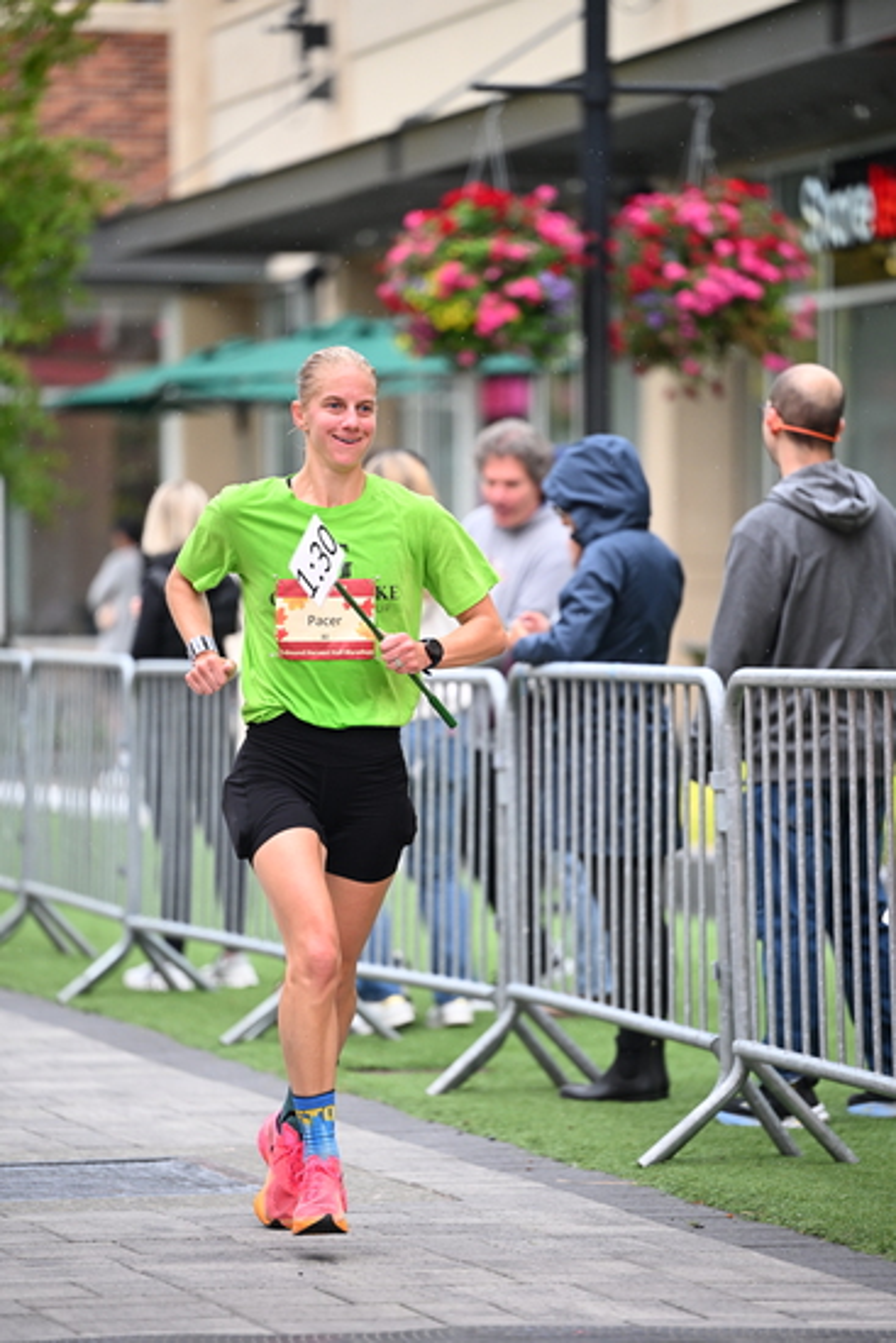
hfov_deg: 7.9
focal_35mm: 175
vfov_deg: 11.7
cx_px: 448
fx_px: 6529
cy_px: 672
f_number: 2.8
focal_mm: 175
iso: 1250
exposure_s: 1/1250
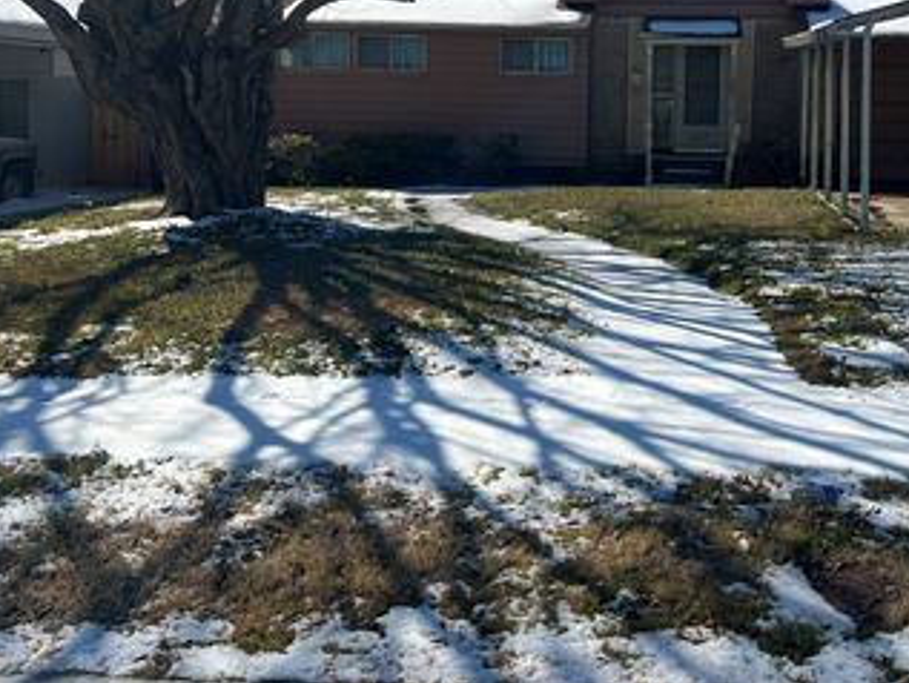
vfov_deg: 34.3
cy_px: 156
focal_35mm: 41
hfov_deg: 45.2
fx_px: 1077
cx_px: 596
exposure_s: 1/5319
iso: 50
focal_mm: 5.7
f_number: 1.5
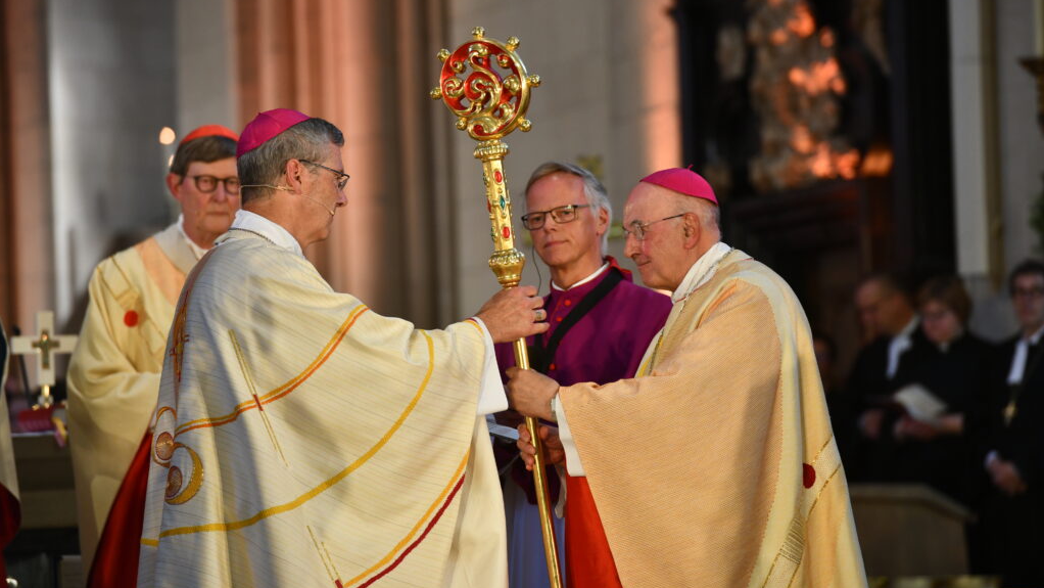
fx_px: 5814
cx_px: 522
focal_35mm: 210
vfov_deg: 5.8
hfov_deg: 10.3
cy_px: 253
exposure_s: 1/160
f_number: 4.5
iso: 800
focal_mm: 200
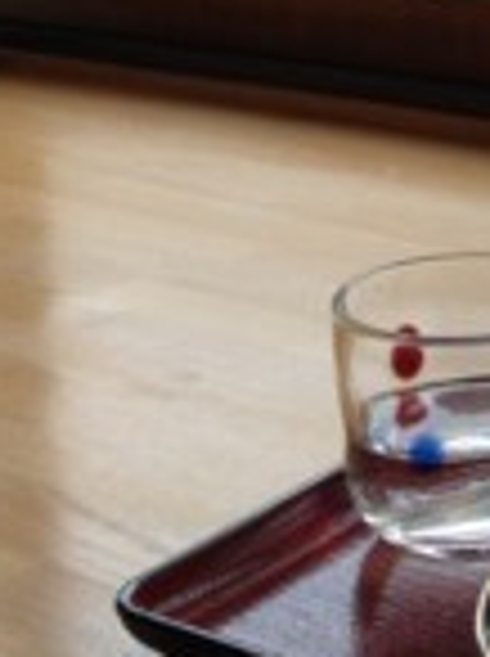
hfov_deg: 13.8
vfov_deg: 18.2
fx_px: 1931
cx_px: 661
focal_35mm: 102
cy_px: -153
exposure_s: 1/134
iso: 50
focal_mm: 4.13
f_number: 2.4
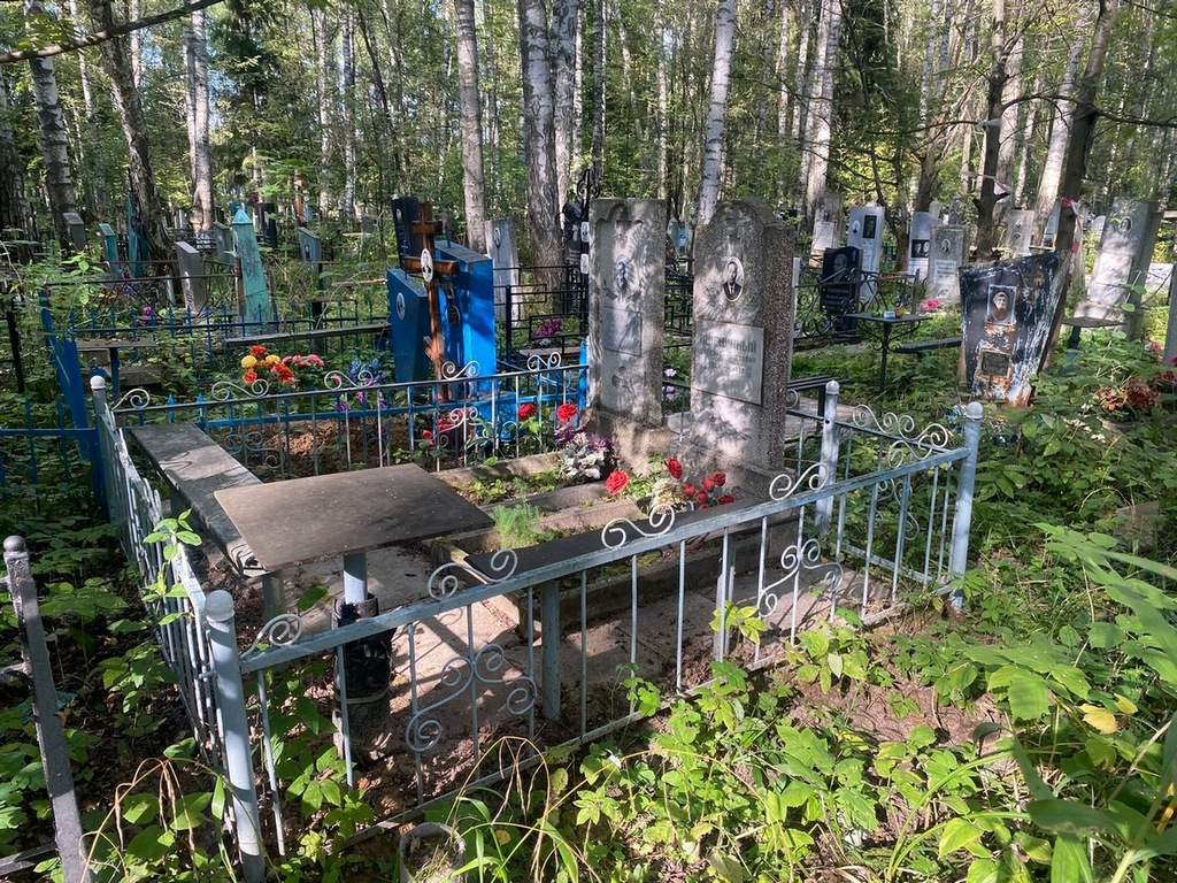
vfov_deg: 53.1
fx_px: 884
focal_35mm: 26
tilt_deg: -14.9
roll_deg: -3.2
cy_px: 442
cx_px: 588
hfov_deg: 67.3
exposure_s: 1/122
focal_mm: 4.25
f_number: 1.8
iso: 40
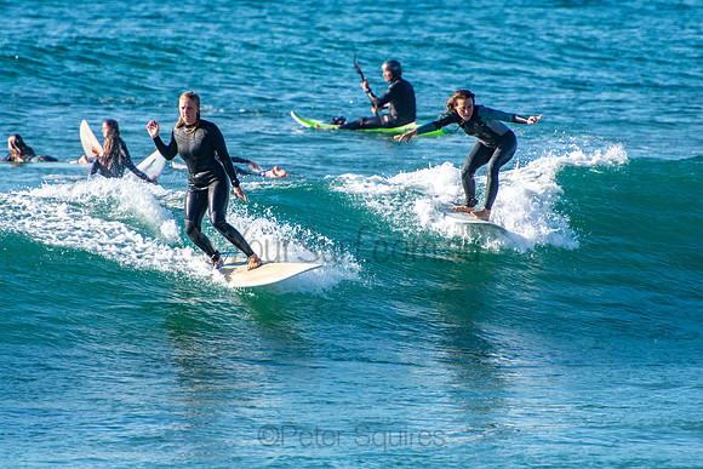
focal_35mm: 600
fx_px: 11719
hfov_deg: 3.4
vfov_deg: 2.3
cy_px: 234
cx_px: 352
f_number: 5.6
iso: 400
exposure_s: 1/1250
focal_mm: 400
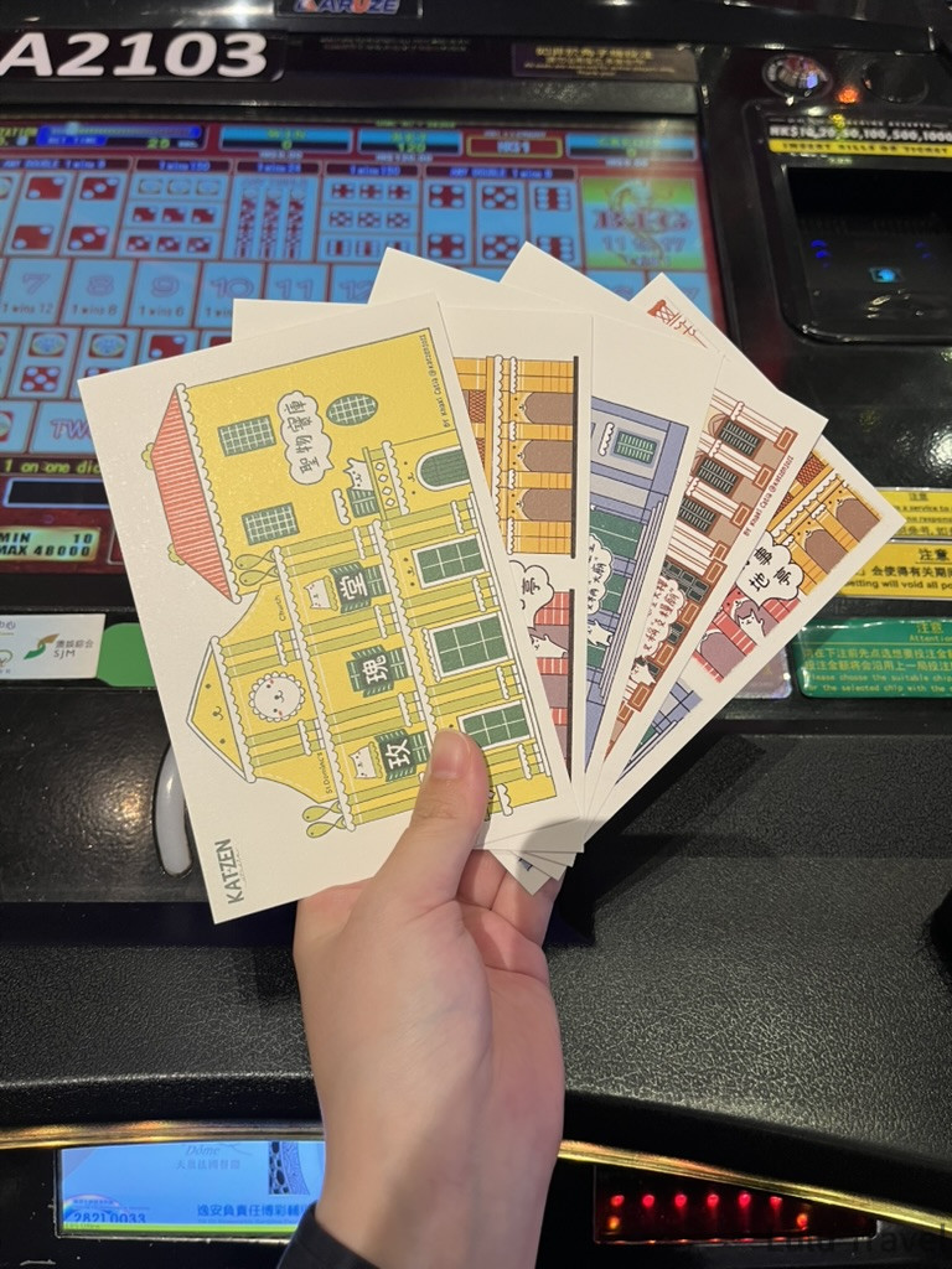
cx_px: 476
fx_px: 953
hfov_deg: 53.1
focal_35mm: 26
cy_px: 634
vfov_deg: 67.3
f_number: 1.6
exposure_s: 1/60
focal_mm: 5.1
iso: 160
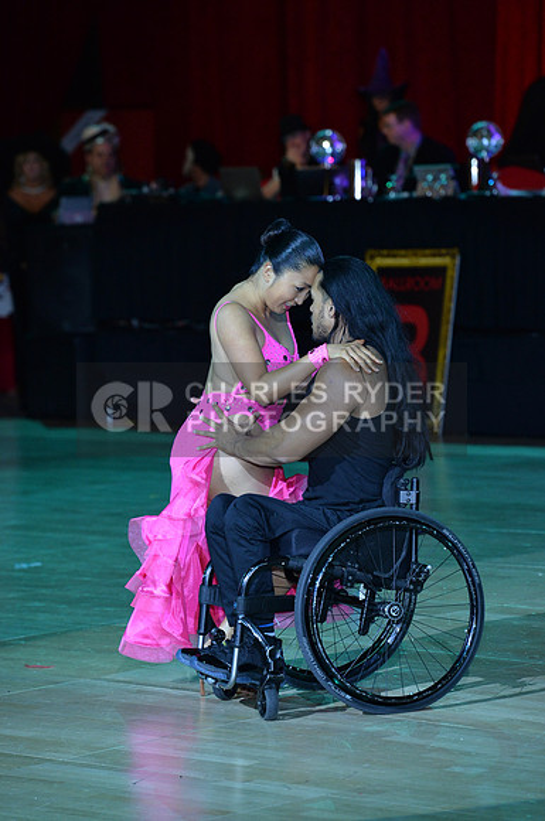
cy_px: 410
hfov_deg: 8.1
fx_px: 3872
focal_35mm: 170
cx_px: 272
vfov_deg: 12.1
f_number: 5
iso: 2000
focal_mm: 170
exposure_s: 1/250
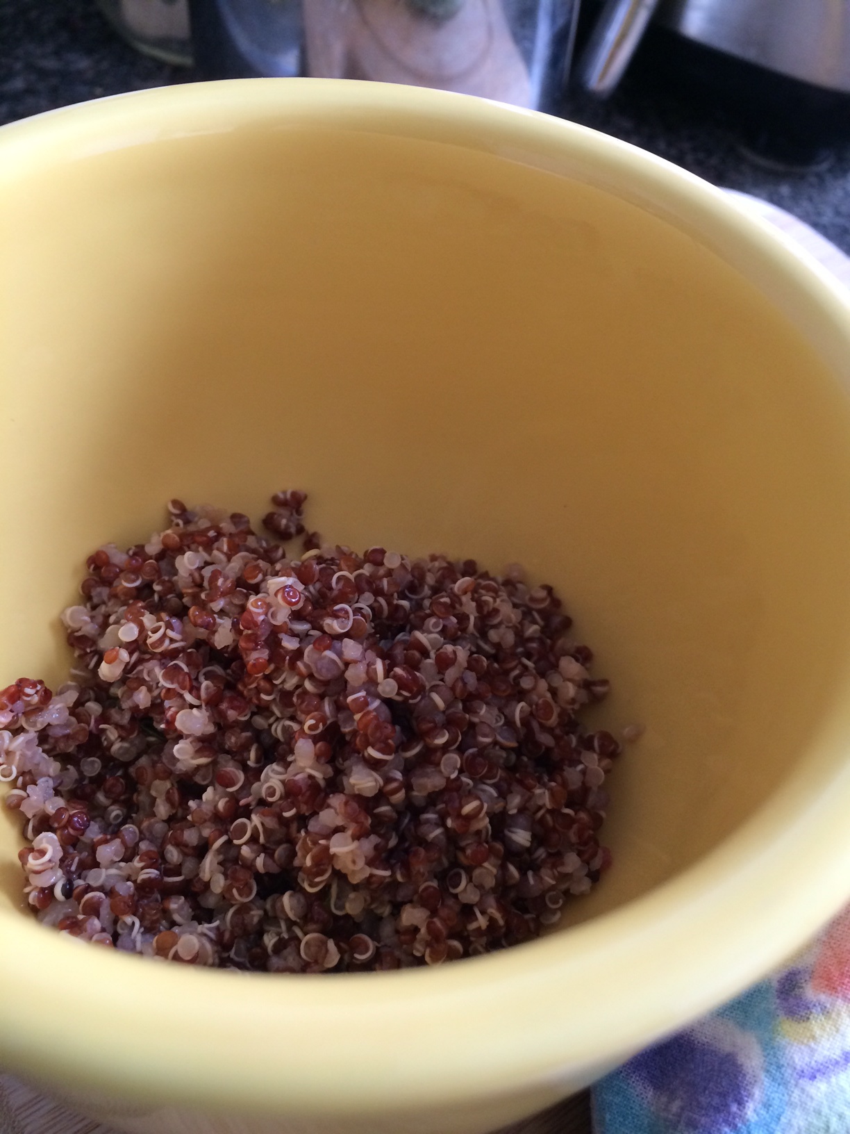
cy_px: 567
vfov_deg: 60.0
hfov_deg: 46.8
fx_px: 982
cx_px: 425
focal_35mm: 30
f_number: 2.2
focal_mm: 4.12
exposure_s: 1/30
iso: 64
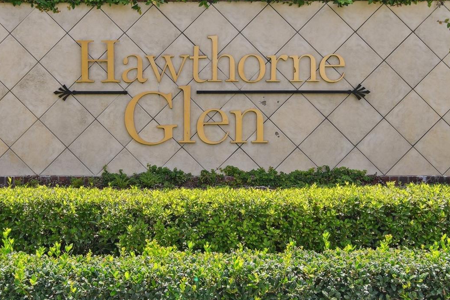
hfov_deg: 42.8
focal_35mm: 46
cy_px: 101
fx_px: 575
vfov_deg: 29.0
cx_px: 225
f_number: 7.1
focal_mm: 20
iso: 100
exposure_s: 1/160
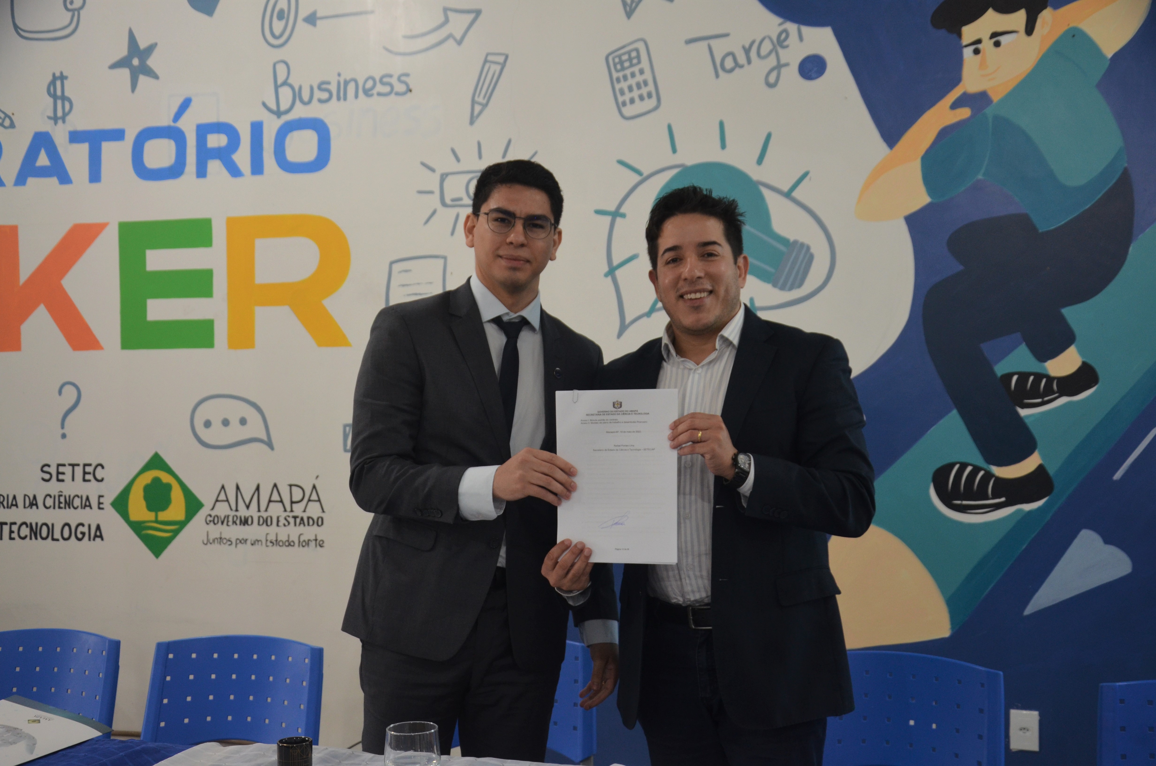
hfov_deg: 46.5
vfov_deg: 31.8
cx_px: 578
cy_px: 383
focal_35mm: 42
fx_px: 1346
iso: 800
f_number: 4
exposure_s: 1/45
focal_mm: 28
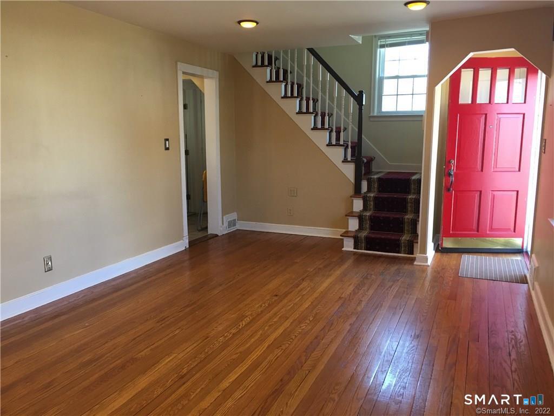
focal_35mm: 29
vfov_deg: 48.2
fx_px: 464
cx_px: 277
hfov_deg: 61.7
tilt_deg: -9.3
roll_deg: -0.7
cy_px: 208
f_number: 2.2
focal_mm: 4.15
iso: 40
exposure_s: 1/30
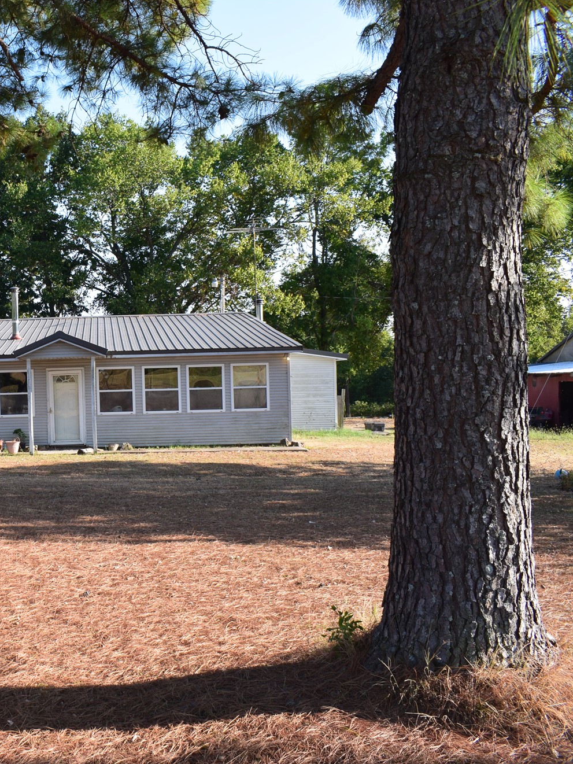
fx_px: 883
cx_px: 5
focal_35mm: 40
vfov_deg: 46.8
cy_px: 388
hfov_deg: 33.1
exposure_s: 1/200
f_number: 10
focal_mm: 18
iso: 400
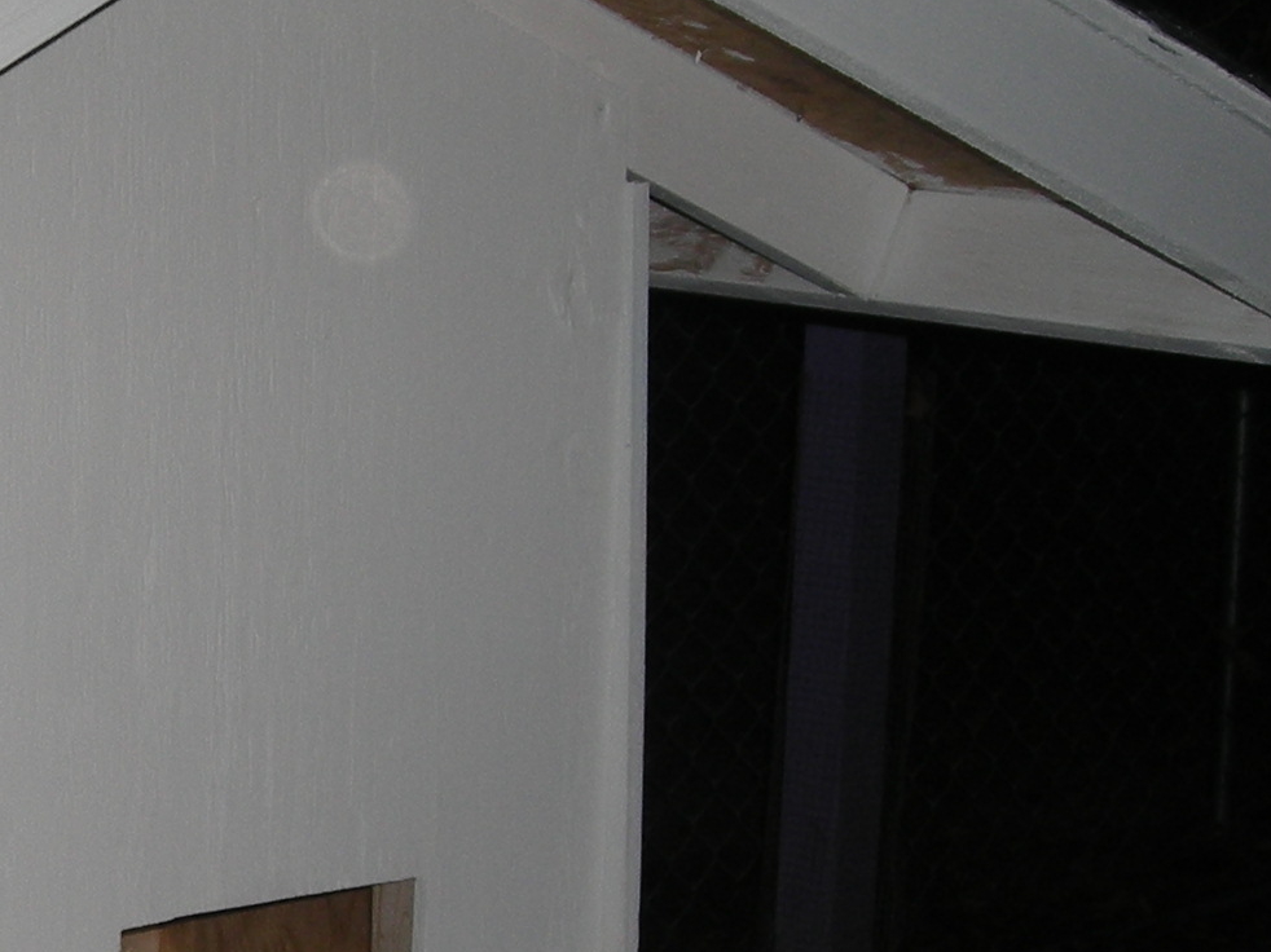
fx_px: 4001
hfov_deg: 17.1
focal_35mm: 109
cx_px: -311
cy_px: 833
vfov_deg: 13.5
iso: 70
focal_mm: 6.3
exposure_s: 1/60
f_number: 3.2
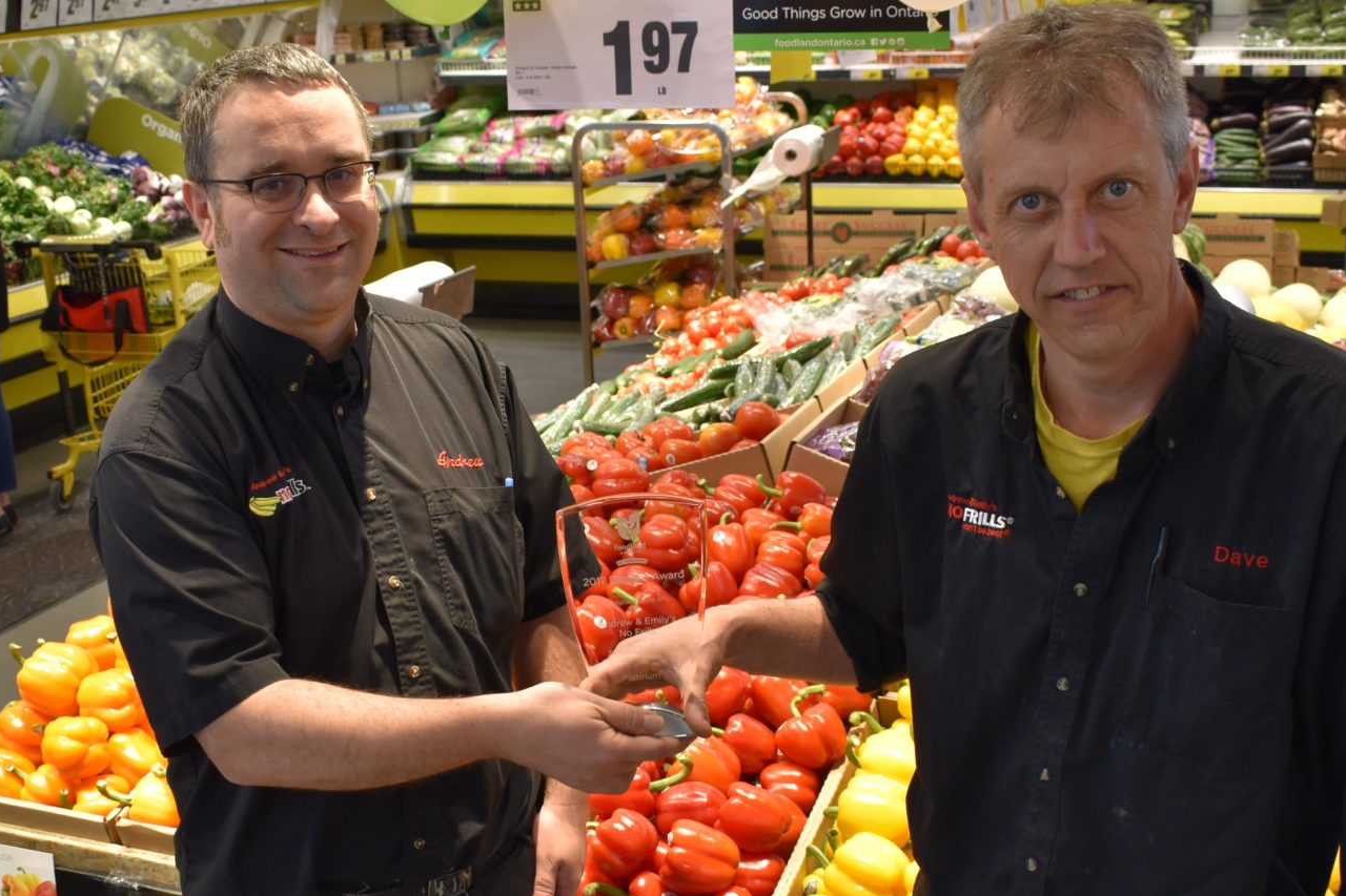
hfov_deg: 41.1
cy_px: 582
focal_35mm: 48
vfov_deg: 27.9
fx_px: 1794
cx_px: 594
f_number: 5
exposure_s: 1/100
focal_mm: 20
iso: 400
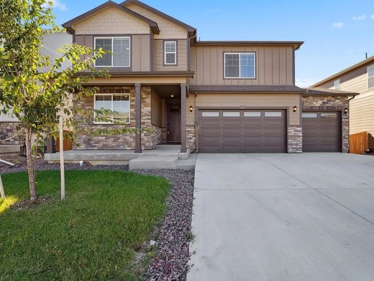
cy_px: 138
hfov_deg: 87.7
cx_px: 198
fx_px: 195
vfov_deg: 71.6
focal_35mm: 18
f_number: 11
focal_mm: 14
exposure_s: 1/200
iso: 400
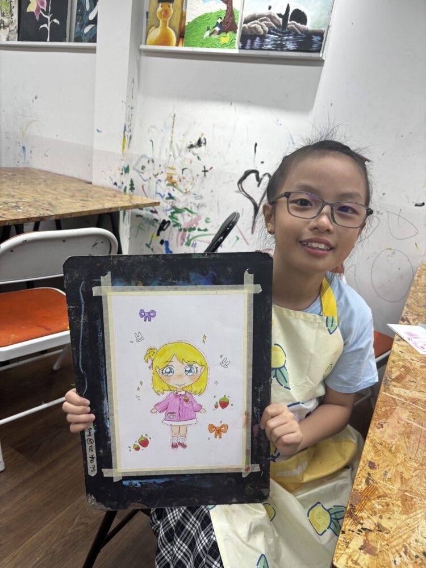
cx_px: 213
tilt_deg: -20.3
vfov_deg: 67.3
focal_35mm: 26
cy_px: 284
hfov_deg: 53.1
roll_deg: -8.6
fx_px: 427
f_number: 1.6
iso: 32
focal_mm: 5.96
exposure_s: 1/100
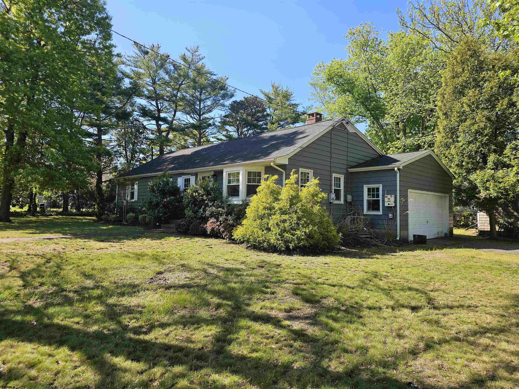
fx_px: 345
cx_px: 260
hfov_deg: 73.9
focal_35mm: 23
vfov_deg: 58.9
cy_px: 194
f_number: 1.7
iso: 10
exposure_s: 1/332
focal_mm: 6.3
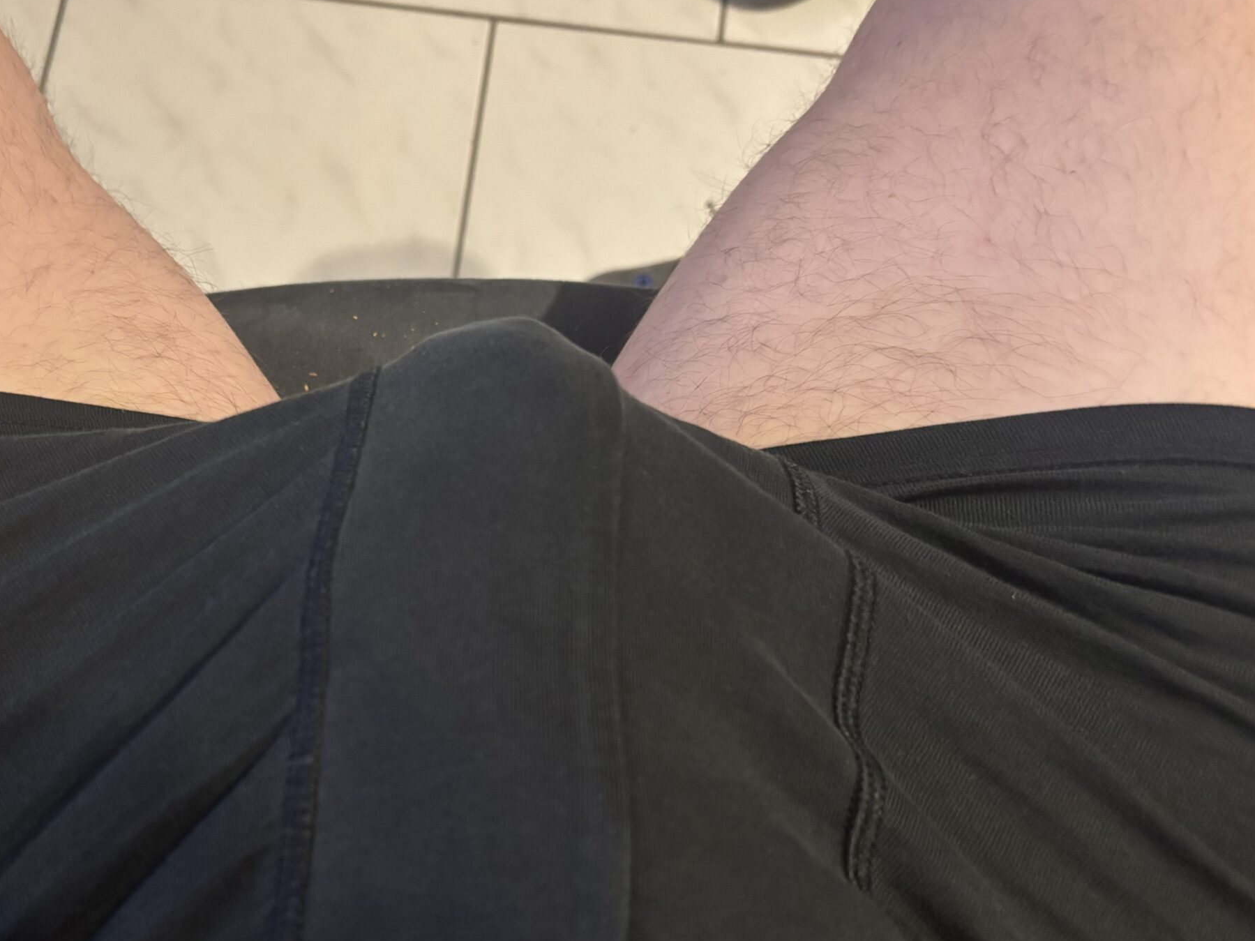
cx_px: 363
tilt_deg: -74.4
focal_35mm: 37
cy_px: 660
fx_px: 1341
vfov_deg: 38.0
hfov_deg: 48.8
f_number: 1.6
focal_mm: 5.96
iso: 640
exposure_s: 1/25
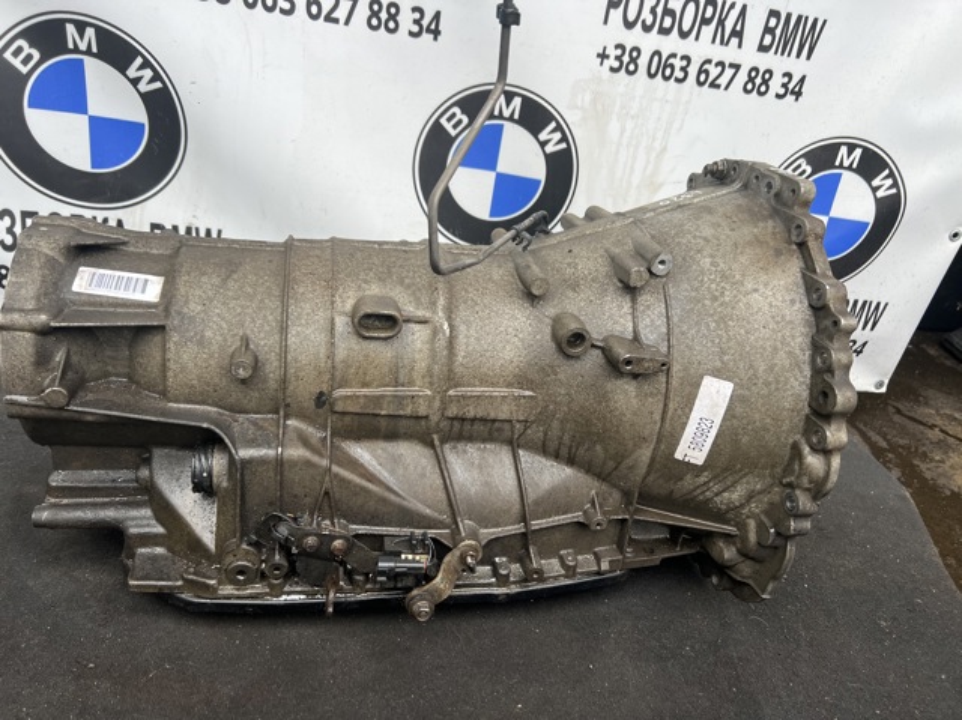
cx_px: 481
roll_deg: -12.0
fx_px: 722
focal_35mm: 26
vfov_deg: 53.0
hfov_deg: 67.3
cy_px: 360
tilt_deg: -28.0
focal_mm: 5.7
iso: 50
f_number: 1.5
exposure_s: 1/436
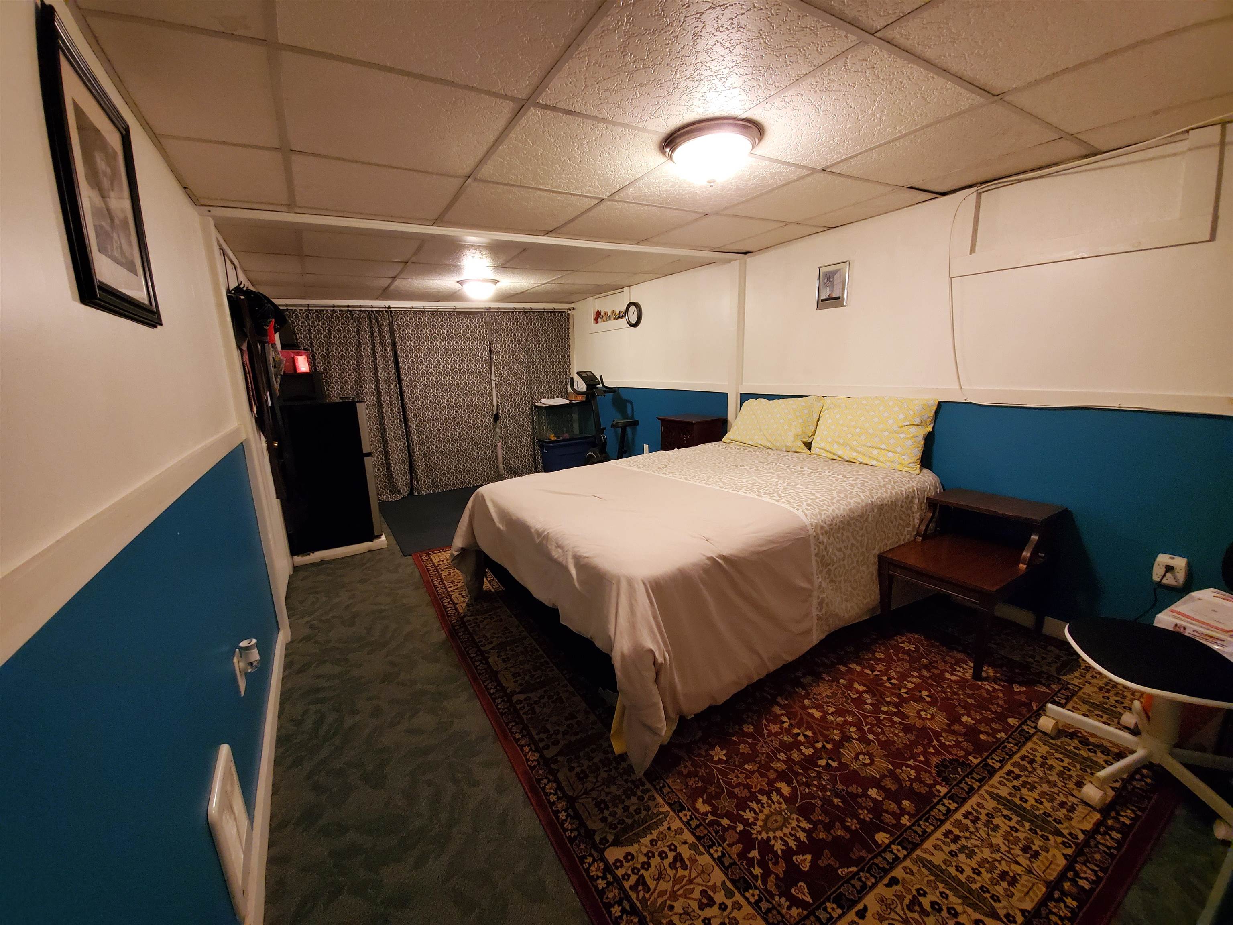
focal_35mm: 13
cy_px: 462
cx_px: 616
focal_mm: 1.8
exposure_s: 1/30
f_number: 2.2
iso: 800
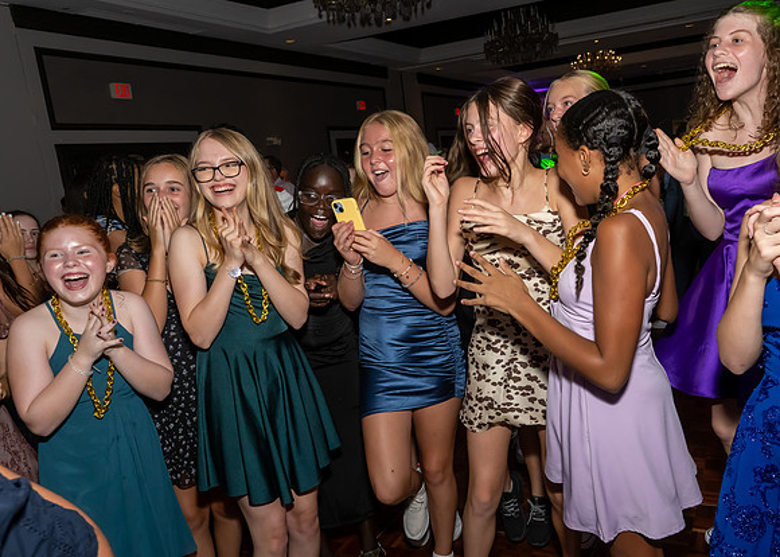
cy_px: 295
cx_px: 442
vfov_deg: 48.7
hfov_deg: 64.5
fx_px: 614
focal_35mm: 28
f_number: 7.1
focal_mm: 17
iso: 1000
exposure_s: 1/250
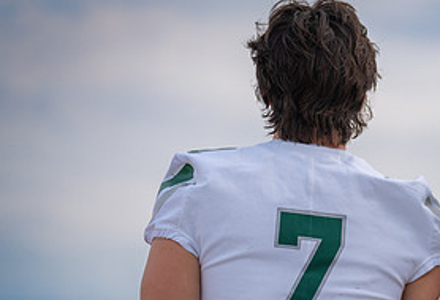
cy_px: 261
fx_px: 3855
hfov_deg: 6.5
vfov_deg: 4.5
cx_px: 452
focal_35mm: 313
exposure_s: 1/1000
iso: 125
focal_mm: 144
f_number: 2.8
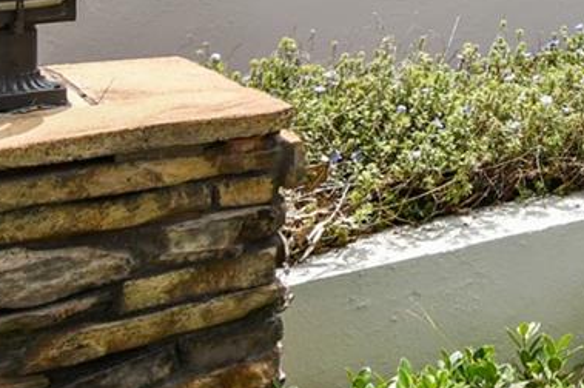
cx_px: 741
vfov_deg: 16.3
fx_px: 1232
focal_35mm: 76
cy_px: -200
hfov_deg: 23.8
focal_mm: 12
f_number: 7.1
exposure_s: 1/160
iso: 100
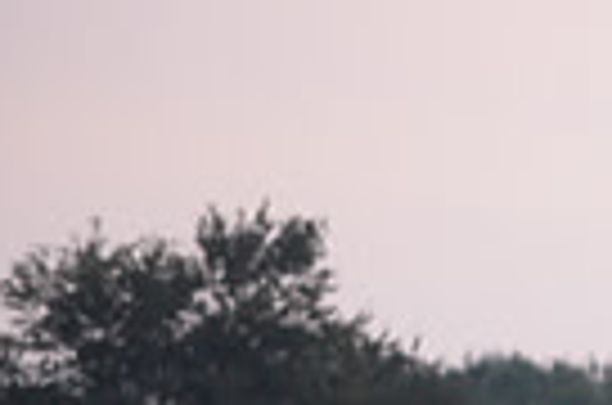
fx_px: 14484
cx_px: 1210
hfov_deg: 2.4
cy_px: 608
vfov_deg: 1.6
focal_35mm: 854
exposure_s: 1/400
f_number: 2.8
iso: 2500
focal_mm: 200
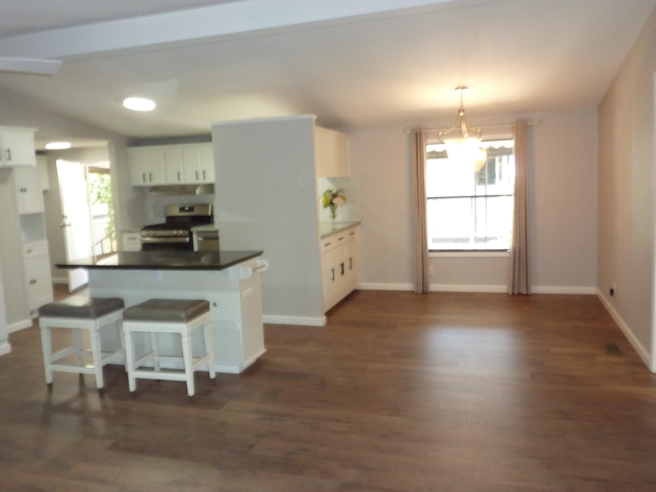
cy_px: 246
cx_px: 328
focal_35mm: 29
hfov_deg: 61.7
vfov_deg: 48.2
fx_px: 550
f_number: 3.4
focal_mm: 4.7
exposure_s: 1/30
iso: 250
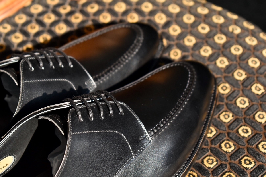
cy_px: 88
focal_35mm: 82
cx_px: 133
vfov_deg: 16.6
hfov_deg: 24.6
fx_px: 610
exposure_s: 1/400
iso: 400
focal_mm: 55
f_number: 5.6
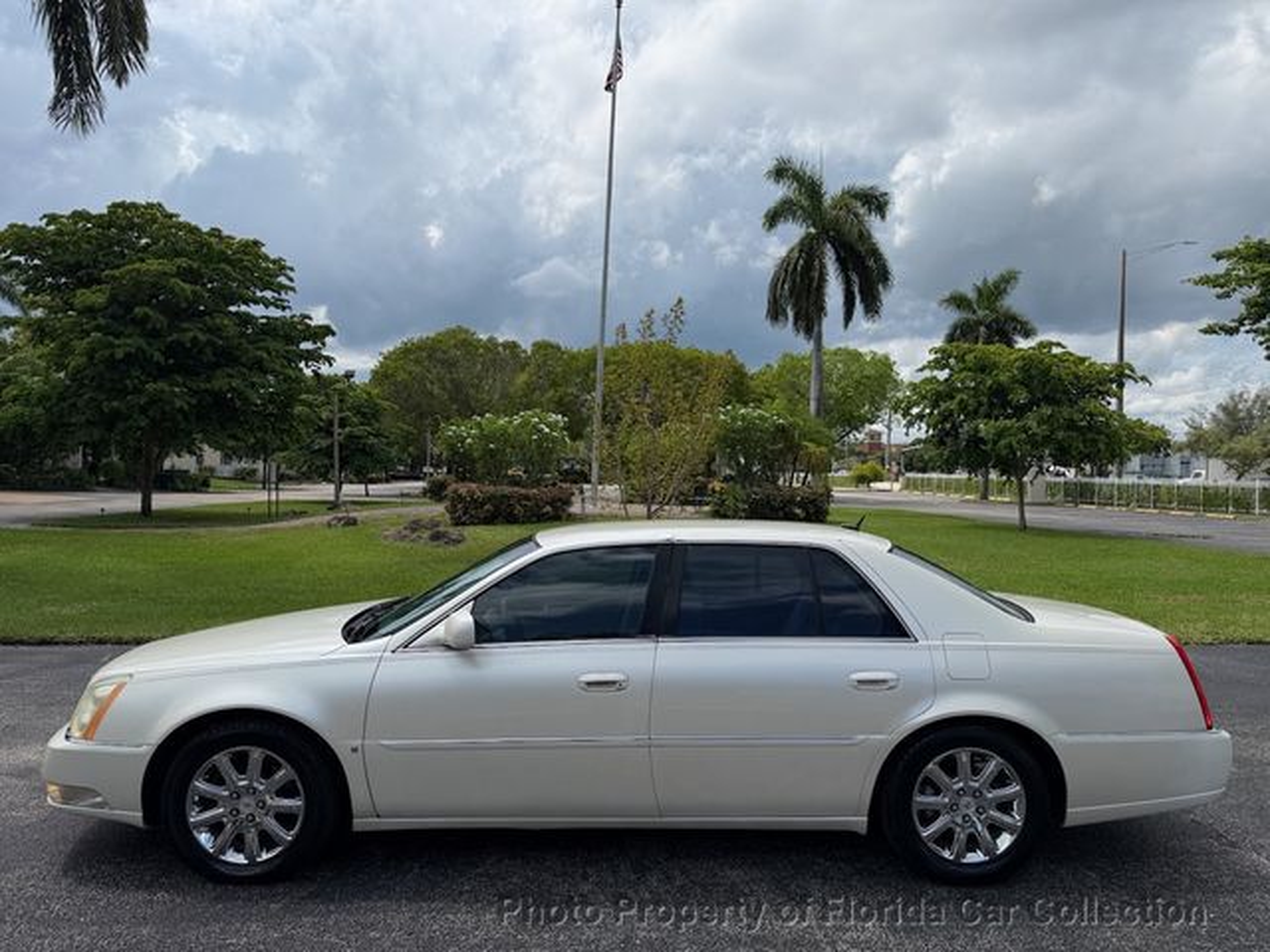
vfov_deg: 56.8
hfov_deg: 71.6
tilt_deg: +0.2
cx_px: 635
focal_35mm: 24
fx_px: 881
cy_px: 476
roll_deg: -0.9
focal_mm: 6.76
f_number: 1.78
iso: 80
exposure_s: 1/6173
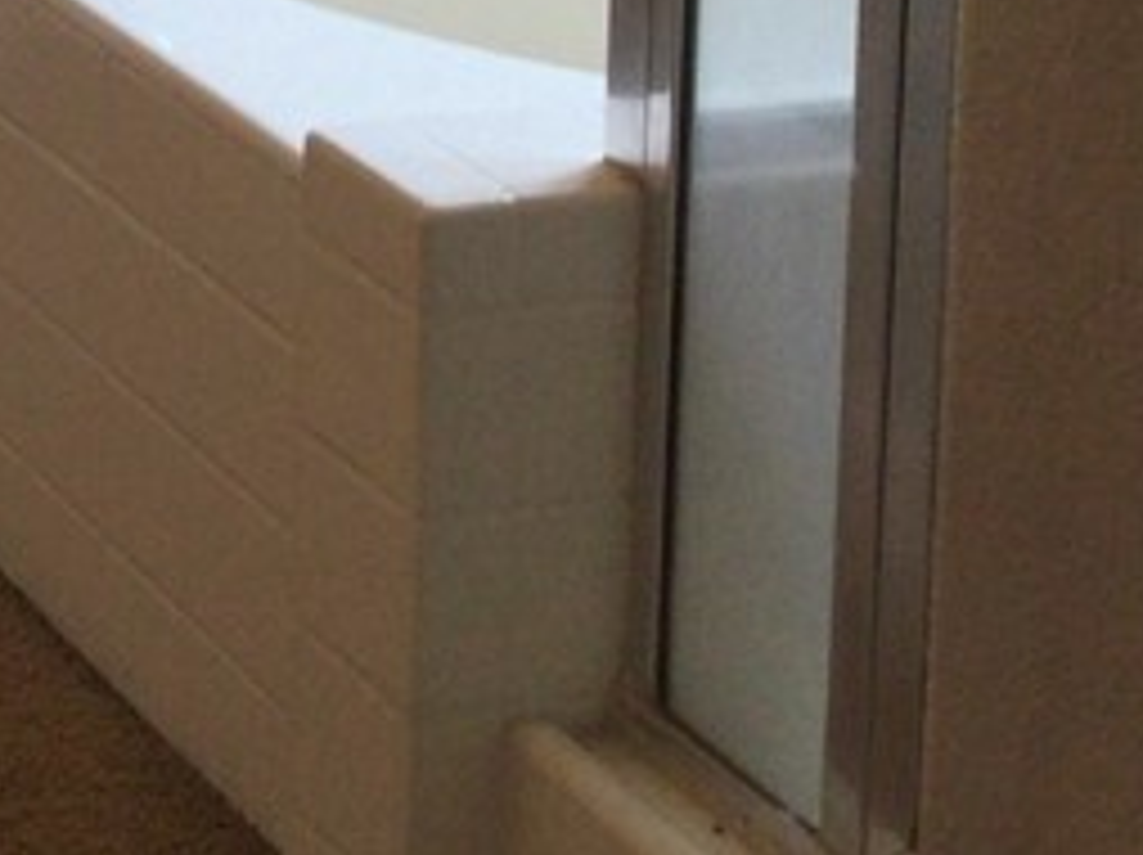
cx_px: -1125
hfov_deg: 13.6
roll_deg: -0.7
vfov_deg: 10.9
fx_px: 4124
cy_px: -792
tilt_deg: -11.5
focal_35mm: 125
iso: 40
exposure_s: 1/100
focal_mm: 3.3
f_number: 2.4
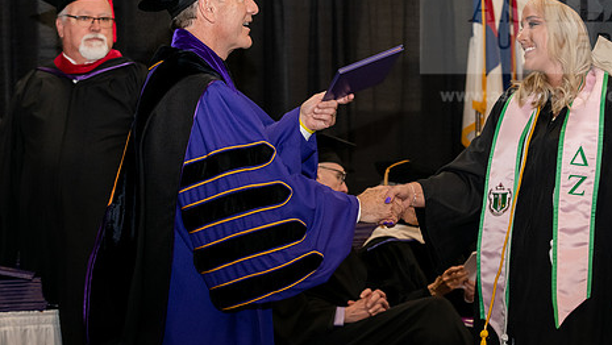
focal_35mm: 98
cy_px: 123
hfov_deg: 21.7
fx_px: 1591
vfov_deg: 12.4
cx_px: 380
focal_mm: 75
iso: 2000
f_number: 5.6
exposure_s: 1/200
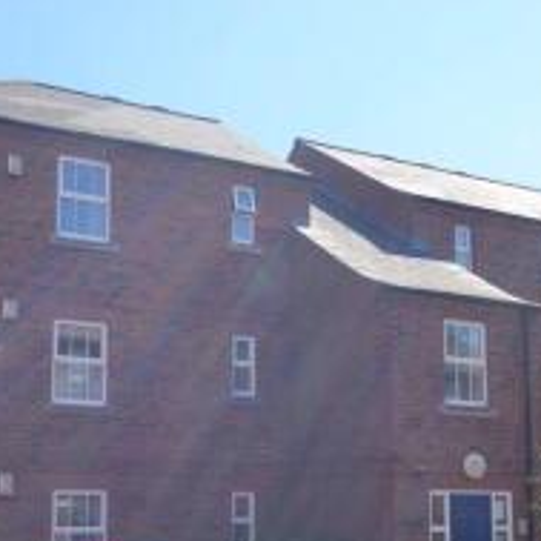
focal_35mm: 45
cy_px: 419
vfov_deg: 36.5
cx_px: 163
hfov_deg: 37.0
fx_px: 796
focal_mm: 14
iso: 100
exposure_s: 1/200
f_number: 7.1
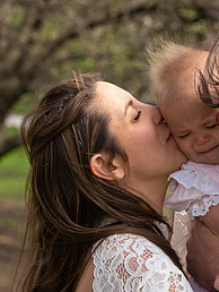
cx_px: 216
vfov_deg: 7.9
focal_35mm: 250
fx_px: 2105
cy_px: 172
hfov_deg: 5.9
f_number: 6.3
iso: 320
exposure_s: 1/320
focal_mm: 110
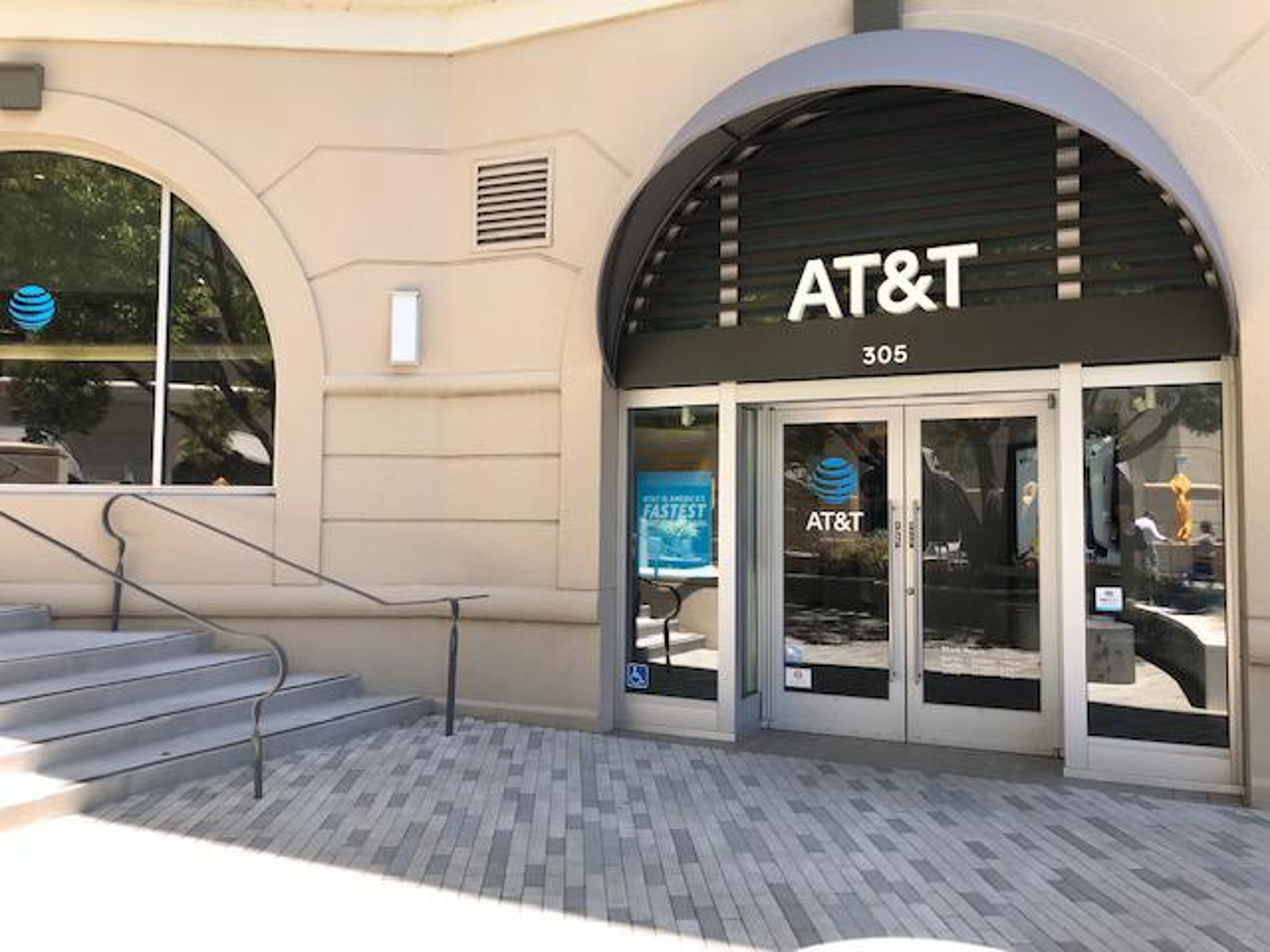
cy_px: 476
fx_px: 1027
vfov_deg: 49.7
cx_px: 635
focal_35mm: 28
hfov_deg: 63.4
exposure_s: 1/363
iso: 20
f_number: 1.8
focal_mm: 4
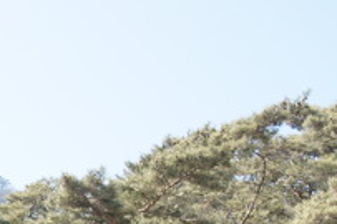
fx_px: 1160
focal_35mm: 124
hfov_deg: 15.7
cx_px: -106
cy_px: 301
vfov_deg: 10.8
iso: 200
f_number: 4
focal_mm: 22
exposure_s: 1/400
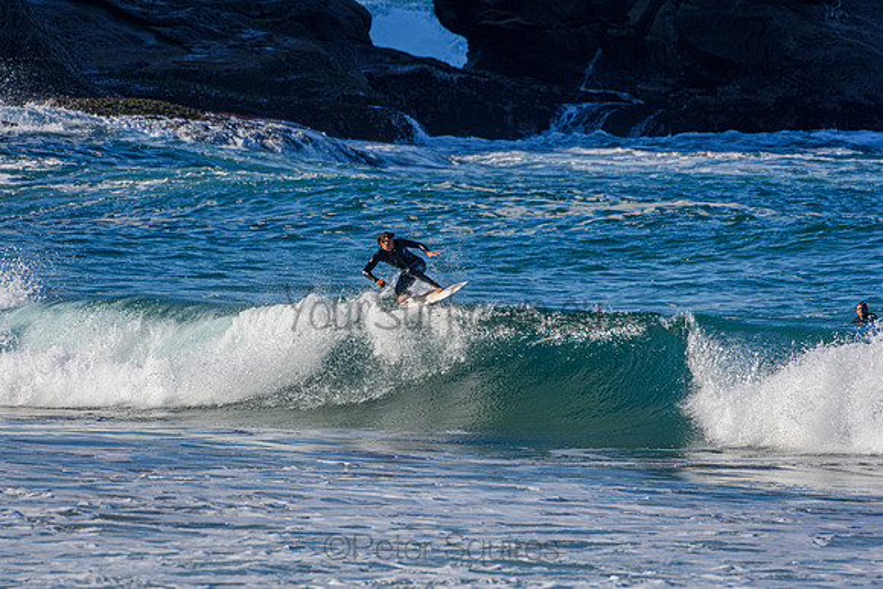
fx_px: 18399
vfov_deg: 1.8
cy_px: 294
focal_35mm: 750
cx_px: 442
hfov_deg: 2.7
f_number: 5.6
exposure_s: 1/2000
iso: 320
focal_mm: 500
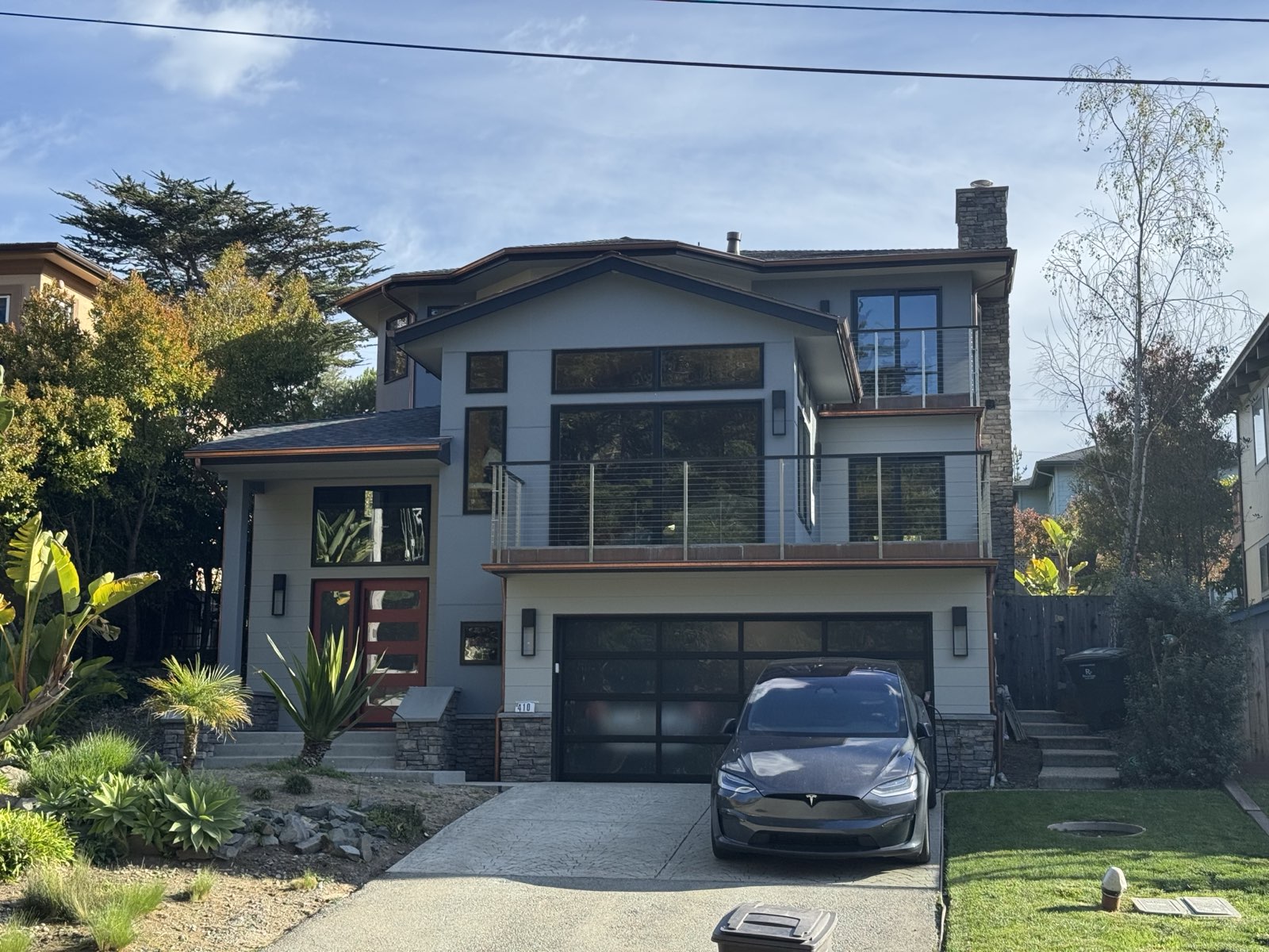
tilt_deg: +8.7
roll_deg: -0.4
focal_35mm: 48
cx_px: 634
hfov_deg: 39.7
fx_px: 1760
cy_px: 476
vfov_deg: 30.3
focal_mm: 6.76
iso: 64
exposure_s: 1/2415
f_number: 1.78
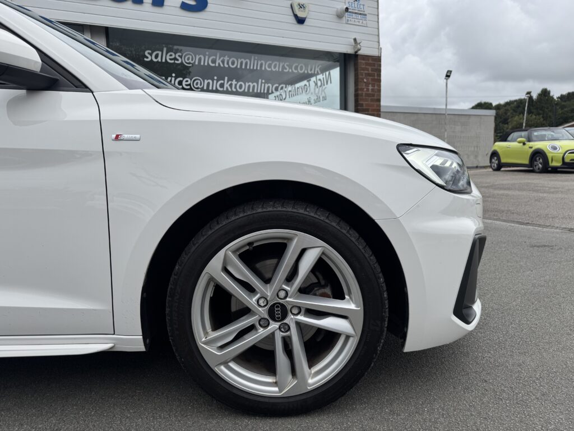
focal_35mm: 24
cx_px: 287
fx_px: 398
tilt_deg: -8.2
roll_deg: +2.1
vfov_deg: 56.8
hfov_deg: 71.6
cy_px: 216
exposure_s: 1/2506
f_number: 1.78
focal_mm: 6.76
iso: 80
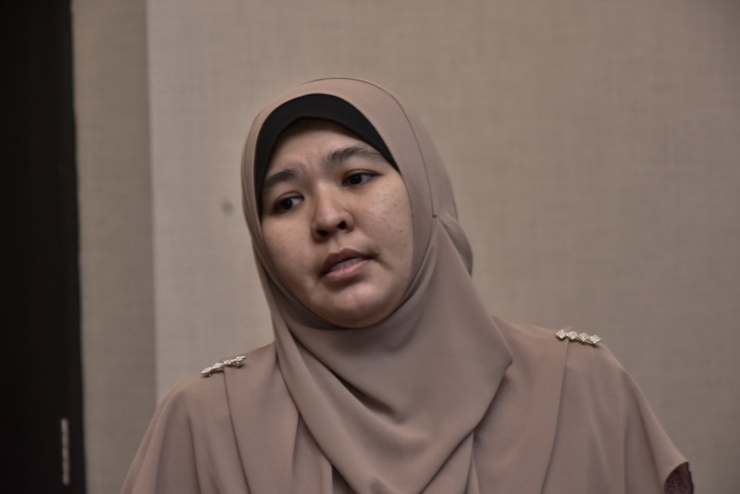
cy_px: 247
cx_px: 370
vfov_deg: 8.7
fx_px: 3238
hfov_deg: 13.0
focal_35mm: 158
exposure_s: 1/50
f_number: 6.3
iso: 1000
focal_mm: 105
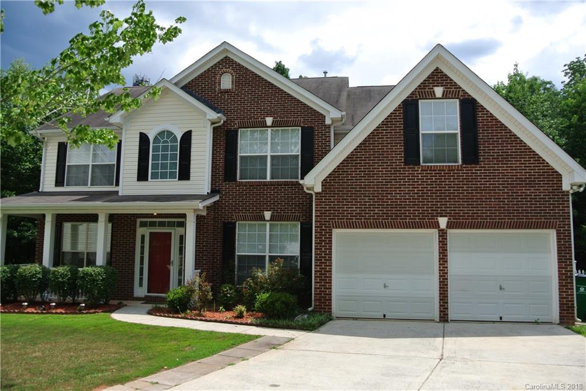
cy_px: 196
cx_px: 293
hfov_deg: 67.4
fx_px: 440
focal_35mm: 27
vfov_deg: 48.0
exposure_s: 1/640
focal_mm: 10
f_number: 4.5
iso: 100
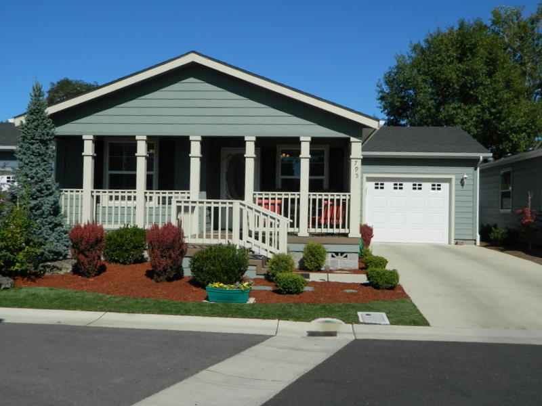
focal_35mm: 35
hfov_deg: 52.6
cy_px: 203
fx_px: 548
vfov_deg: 40.7
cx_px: 271
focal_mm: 6.2
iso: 80
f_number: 9.4
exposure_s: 1/320
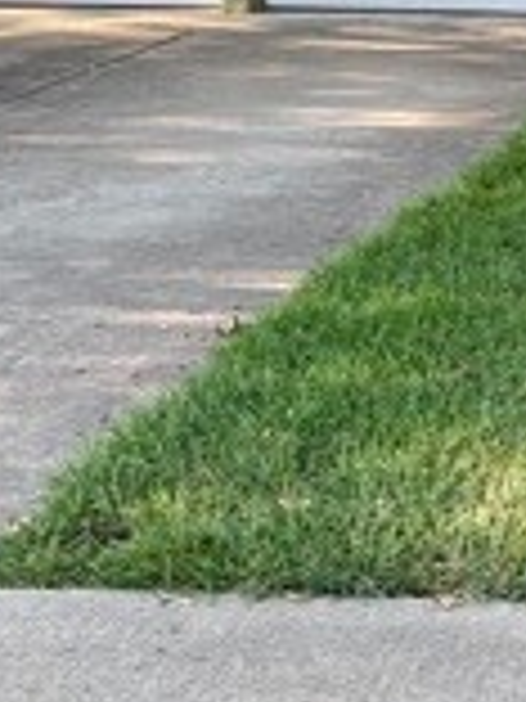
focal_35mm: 107
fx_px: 2168
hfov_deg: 13.0
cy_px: 270
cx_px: 814
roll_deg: +0.0
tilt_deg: -12.5
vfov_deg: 18.4
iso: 32
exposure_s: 1/360
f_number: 1.6
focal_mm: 4.2
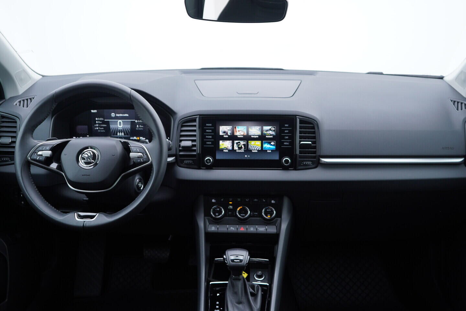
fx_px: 466
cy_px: 156
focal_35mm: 36
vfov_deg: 36.9
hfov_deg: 53.1
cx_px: 233
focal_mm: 24
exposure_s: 1/40
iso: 125
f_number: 2.8
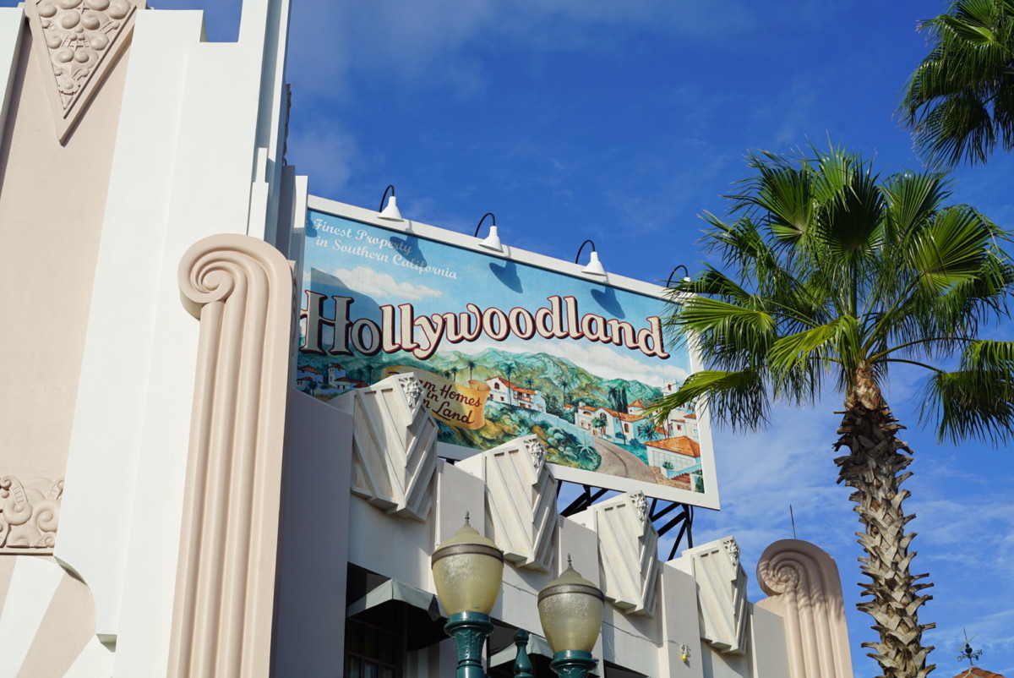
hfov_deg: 39.6
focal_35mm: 50
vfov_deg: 27.0
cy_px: 339
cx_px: 507
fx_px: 1409
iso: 100
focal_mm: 50
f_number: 10
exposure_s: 1/250
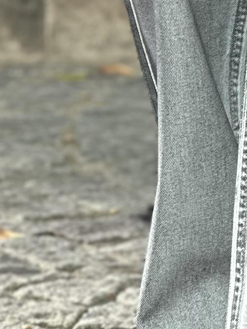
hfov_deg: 3.6
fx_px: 3956
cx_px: 337
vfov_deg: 4.7
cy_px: -351
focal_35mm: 416
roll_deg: -0.7
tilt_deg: -2.1
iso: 32
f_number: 2.8
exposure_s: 1/359
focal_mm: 9
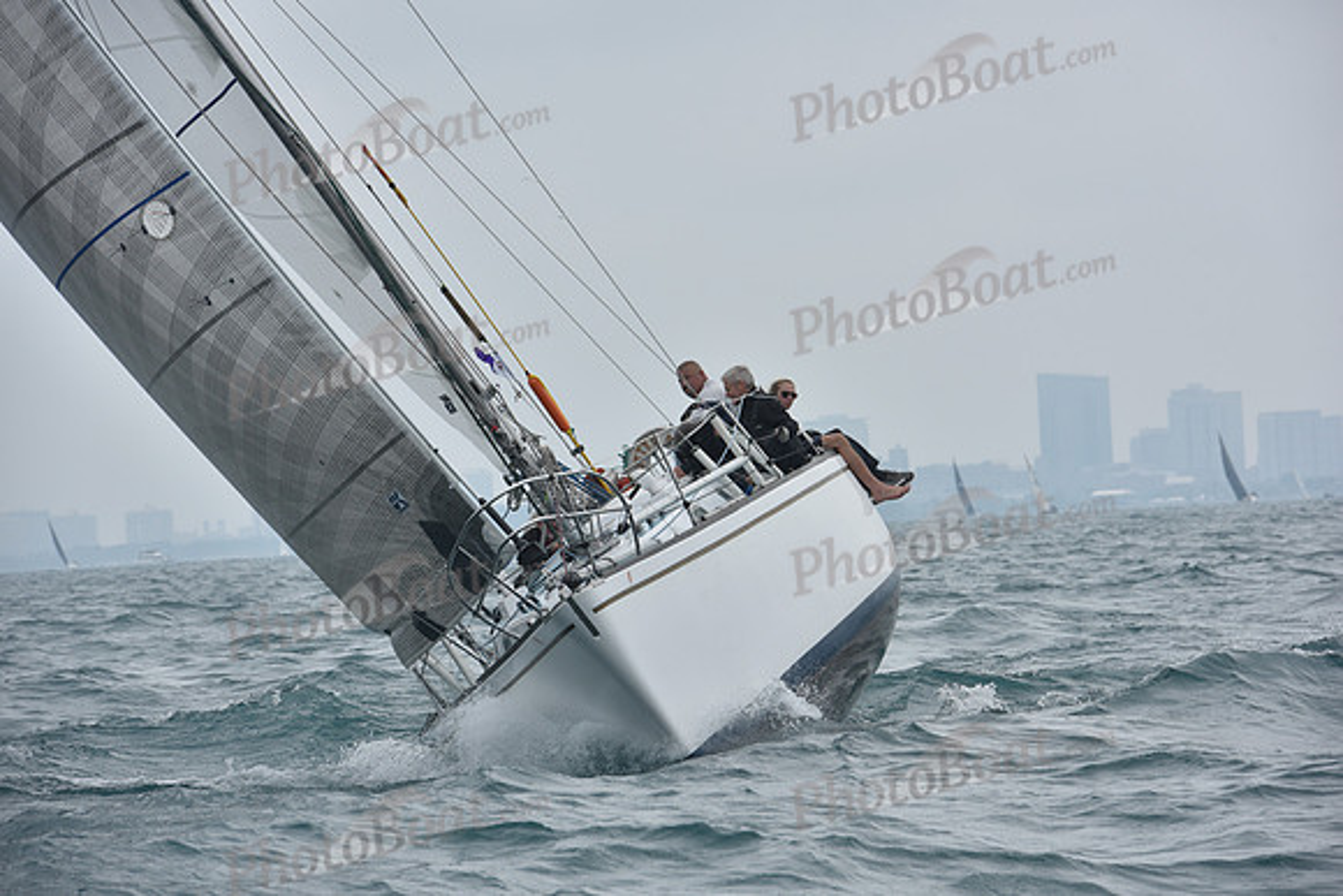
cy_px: 448
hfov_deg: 10.3
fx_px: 7463
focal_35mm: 200
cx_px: 672
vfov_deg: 6.9
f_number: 9
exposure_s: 1/800
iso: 250
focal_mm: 200
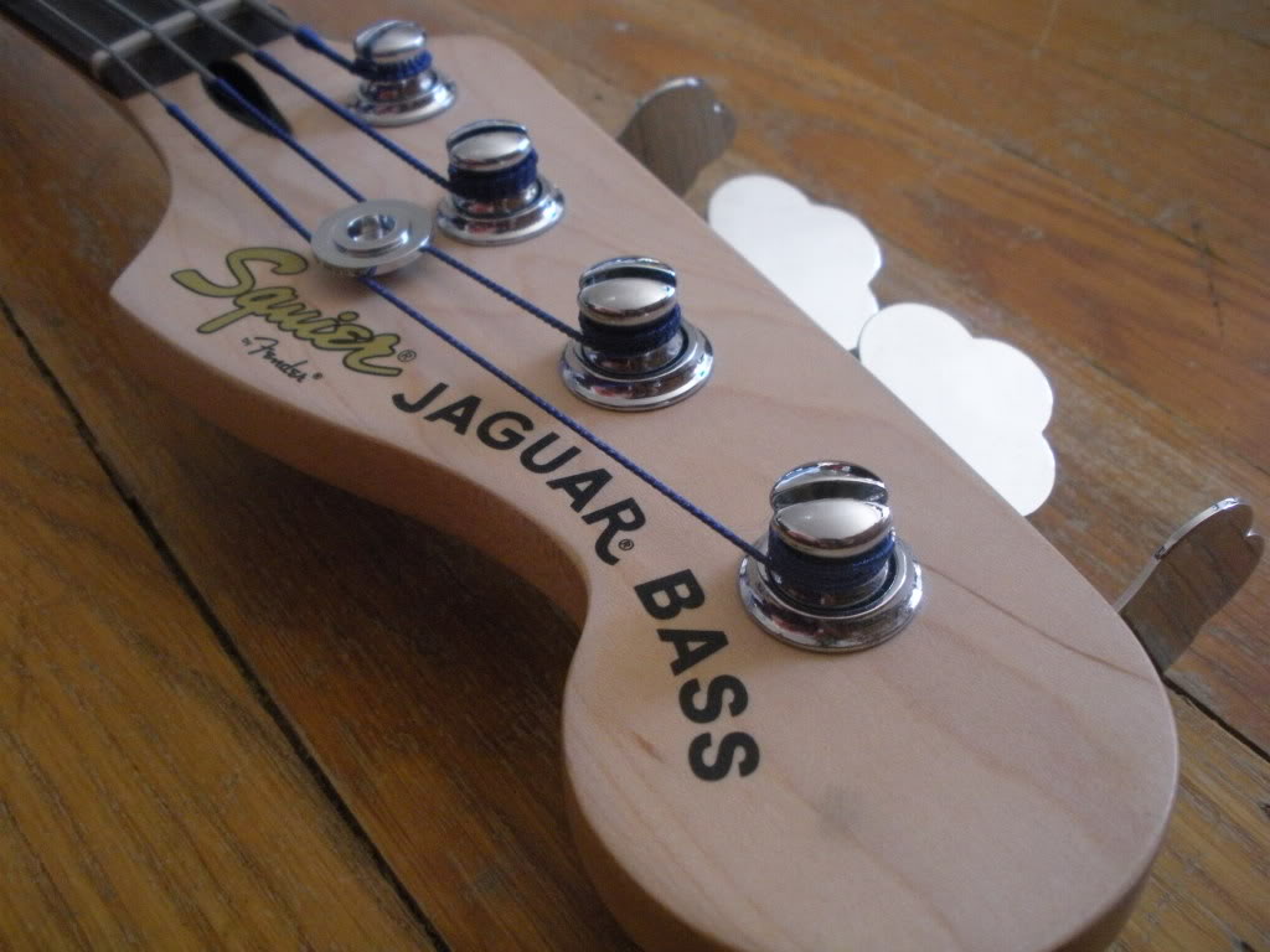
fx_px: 1321
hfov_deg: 51.4
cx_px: 635
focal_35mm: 36
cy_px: 476
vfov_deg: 39.7
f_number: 3.5
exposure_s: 1/32
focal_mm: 6.3
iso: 400
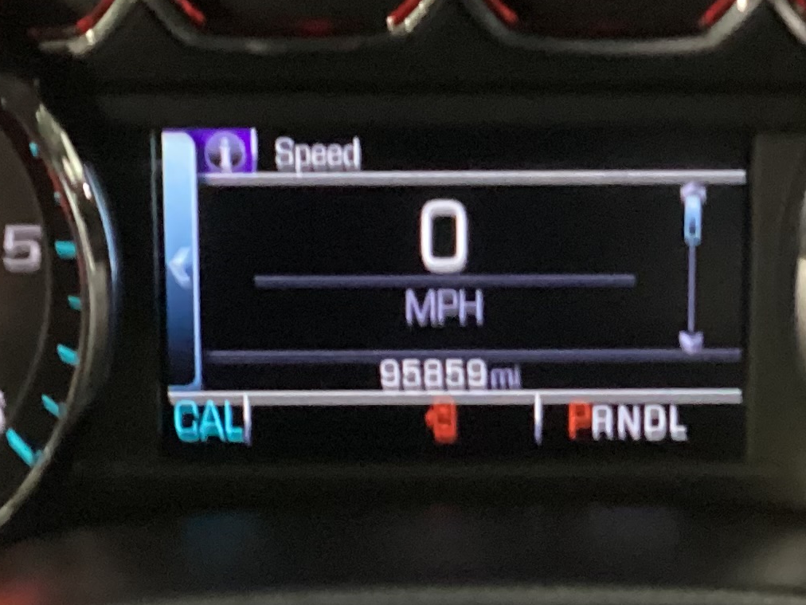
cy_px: 163
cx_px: 436
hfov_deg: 19.6
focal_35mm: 100
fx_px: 2328
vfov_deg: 14.7
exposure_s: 1/17
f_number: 2.4
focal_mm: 3.3
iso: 800
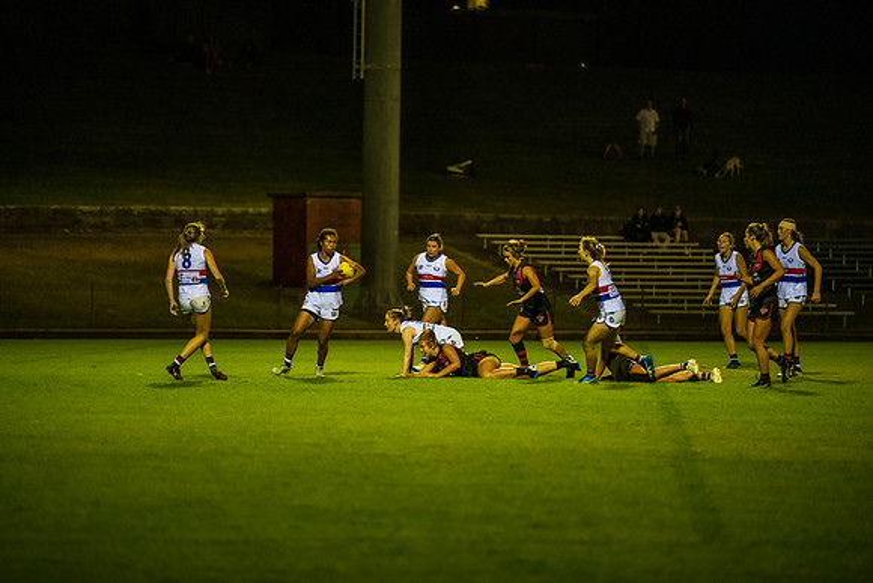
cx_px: 436
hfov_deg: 10.2
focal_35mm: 202
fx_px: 4889
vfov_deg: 6.8
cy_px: 292
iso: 4000
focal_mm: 200
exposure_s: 1/1000
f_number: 2.8
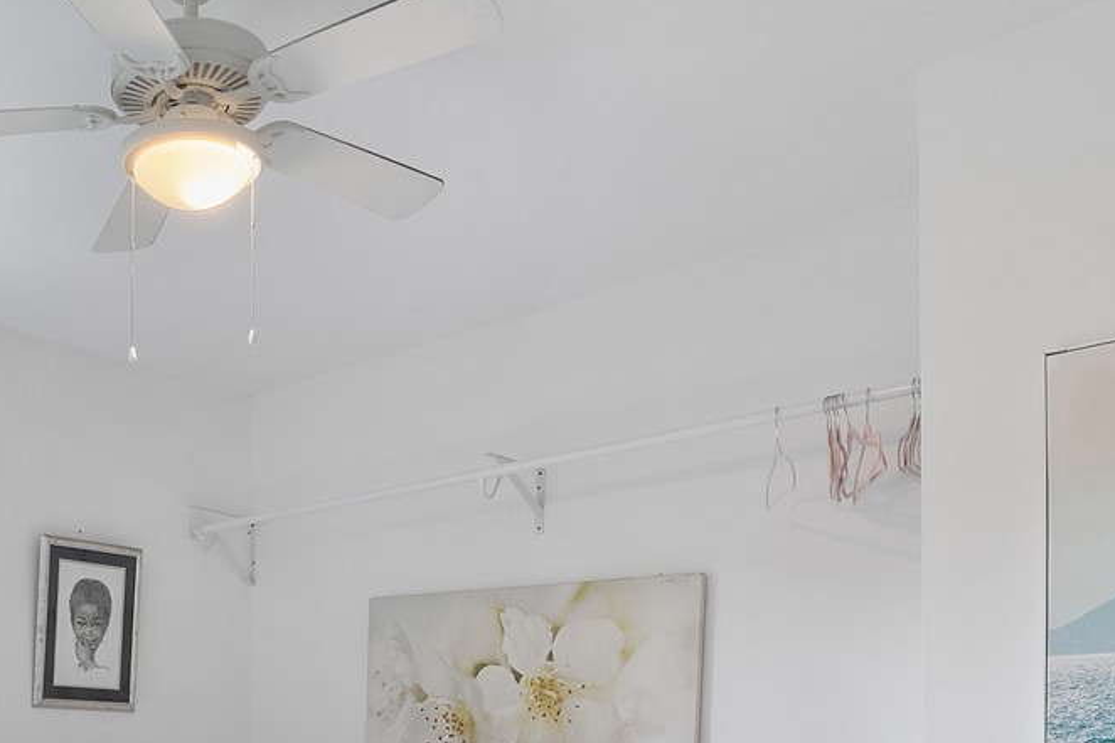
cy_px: 756
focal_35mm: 41
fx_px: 1269
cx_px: 180
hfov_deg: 44.4
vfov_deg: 30.2
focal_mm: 16
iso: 800
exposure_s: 1/20
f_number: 8
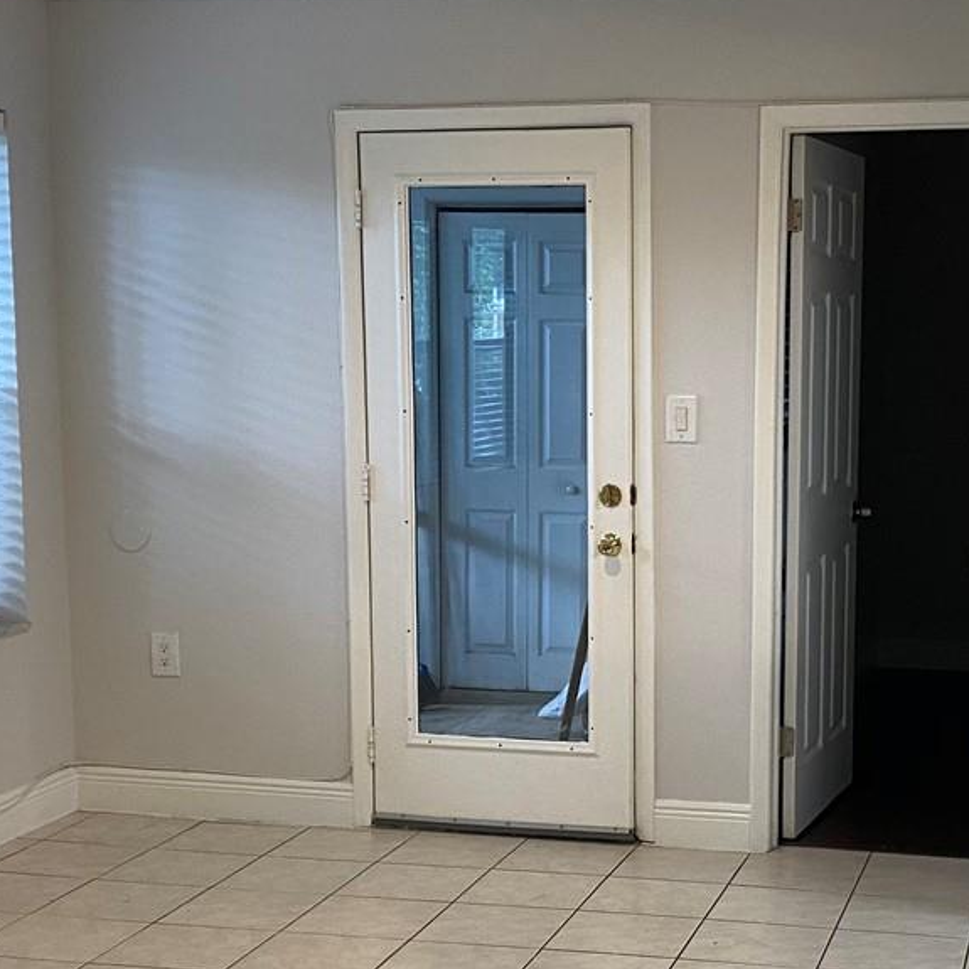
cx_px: 664
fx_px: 2027
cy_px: 635
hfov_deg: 26.7
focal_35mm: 64
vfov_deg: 26.8
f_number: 1.8
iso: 125
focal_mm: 4.25
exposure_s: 1/60
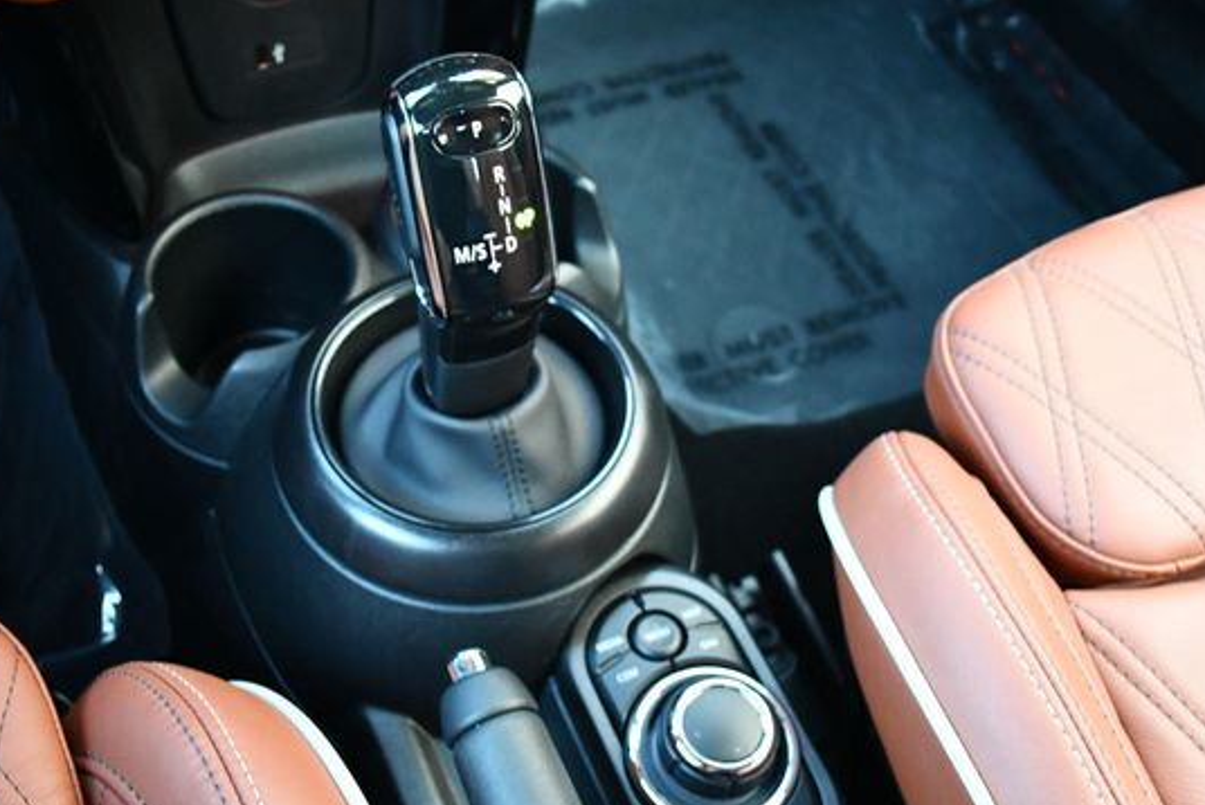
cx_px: 578
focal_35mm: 43
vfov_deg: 31.2
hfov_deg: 45.4
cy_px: 369
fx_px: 1440
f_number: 3.5
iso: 3200
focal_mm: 18
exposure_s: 1/100
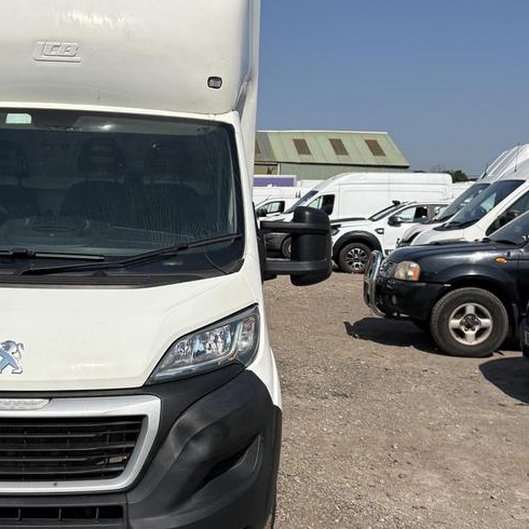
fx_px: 726
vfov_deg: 39.9
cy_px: 307
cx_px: 178
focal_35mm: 42
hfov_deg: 39.6
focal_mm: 5.96
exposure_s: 1/6329
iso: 50
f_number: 1.6
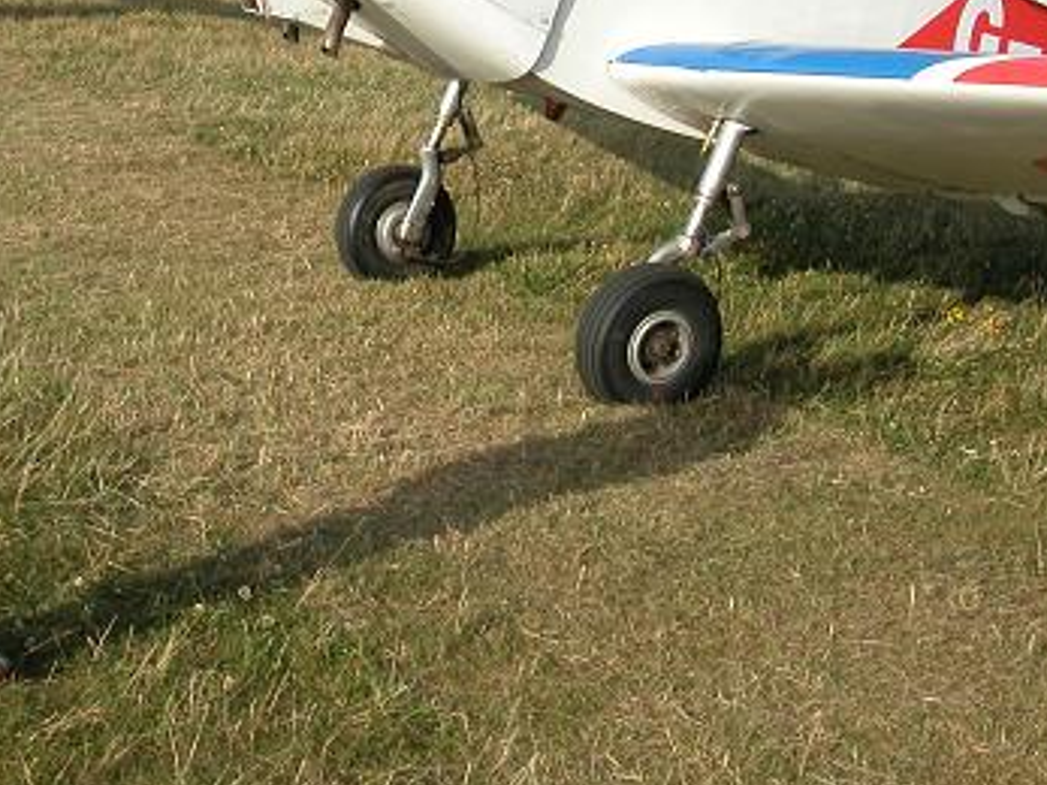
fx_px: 1875
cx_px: 314
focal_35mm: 62
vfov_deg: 23.2
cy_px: 127
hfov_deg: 30.9
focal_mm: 7.1
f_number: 6.3
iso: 100
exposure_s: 1/342
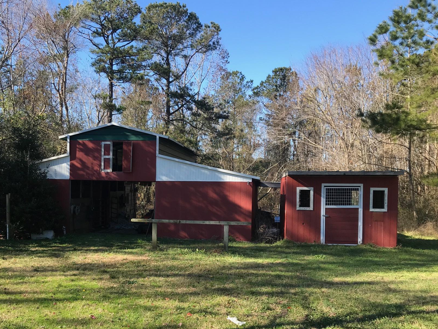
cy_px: 203
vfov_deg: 40.5
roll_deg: -0.7
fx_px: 443
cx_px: 167
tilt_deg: -2.1
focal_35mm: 35
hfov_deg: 52.1
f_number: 1.8
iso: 20
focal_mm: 3.99
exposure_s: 1/684
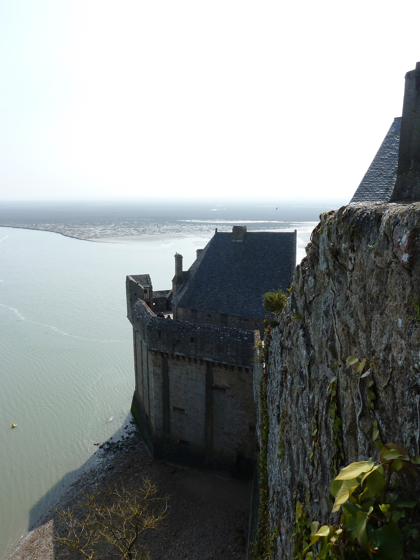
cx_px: 210
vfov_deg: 69.4
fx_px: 404
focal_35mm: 25
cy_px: 280
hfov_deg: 54.9
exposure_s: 1/500
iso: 80
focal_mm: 4.1
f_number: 4.5
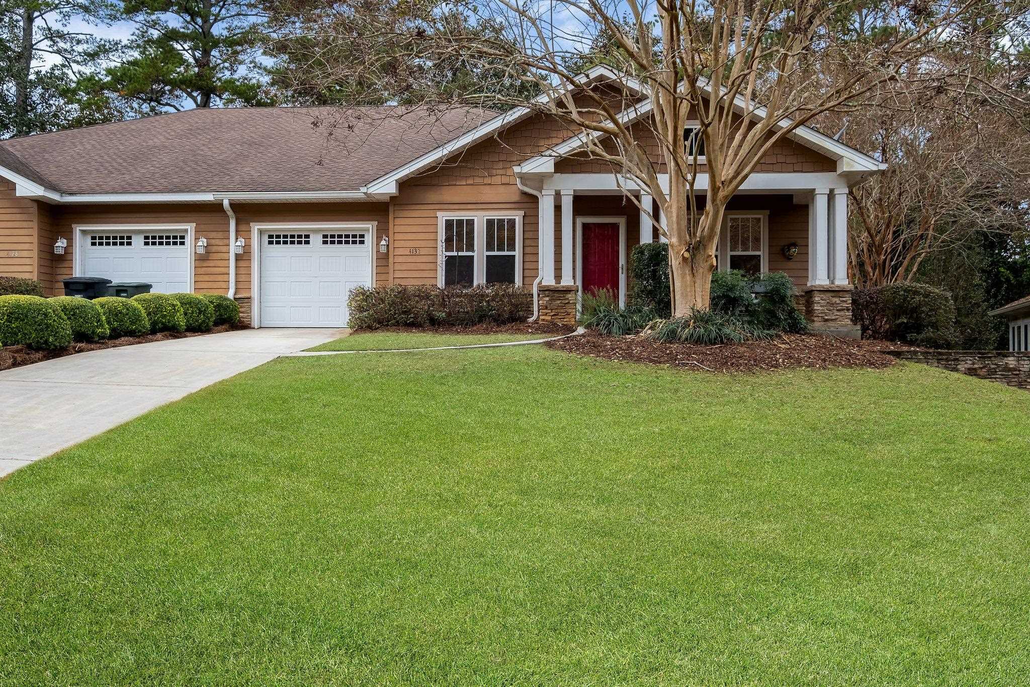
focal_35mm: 29
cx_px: 515
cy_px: 344
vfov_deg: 45.0
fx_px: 830
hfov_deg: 63.7
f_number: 8
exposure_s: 1/30
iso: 400
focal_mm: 19.1
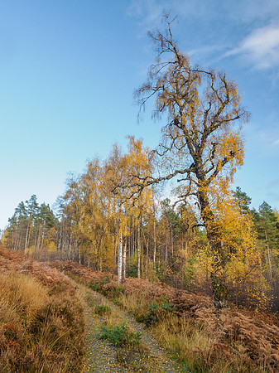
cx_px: 140
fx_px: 258
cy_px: 186
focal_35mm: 24
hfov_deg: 56.8
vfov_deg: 71.6
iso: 500
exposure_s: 1/50
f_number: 5.6
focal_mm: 12
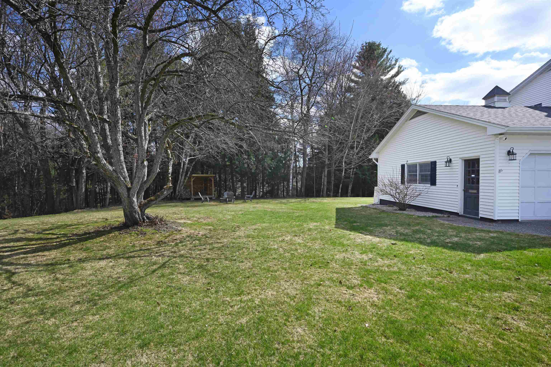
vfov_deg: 72.1
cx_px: 276
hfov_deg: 95.0
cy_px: 184
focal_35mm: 16
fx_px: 253
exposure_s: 1/500
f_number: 14
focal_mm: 16.5
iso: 500
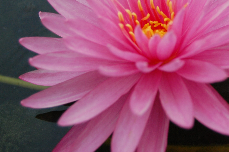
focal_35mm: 95
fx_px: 604
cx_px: 175
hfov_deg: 21.3
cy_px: 39
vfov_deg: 14.3
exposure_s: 1/400
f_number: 5
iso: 800
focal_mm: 38
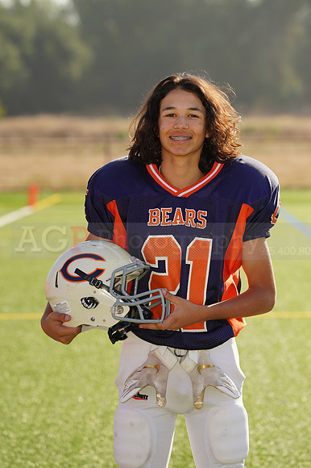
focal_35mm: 235
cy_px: 234
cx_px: 156
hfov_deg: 5.8
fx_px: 3049
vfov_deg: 8.8
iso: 100
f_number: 8
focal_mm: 235
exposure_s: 1/250
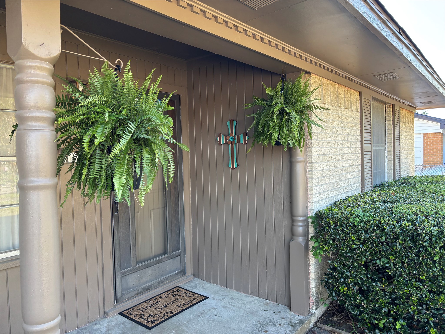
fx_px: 334
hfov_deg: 67.3
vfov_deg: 53.1
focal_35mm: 26
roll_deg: +1.3
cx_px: 222
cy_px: 167
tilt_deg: -0.9
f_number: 1.6
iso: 50
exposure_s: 1/121
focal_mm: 5.96
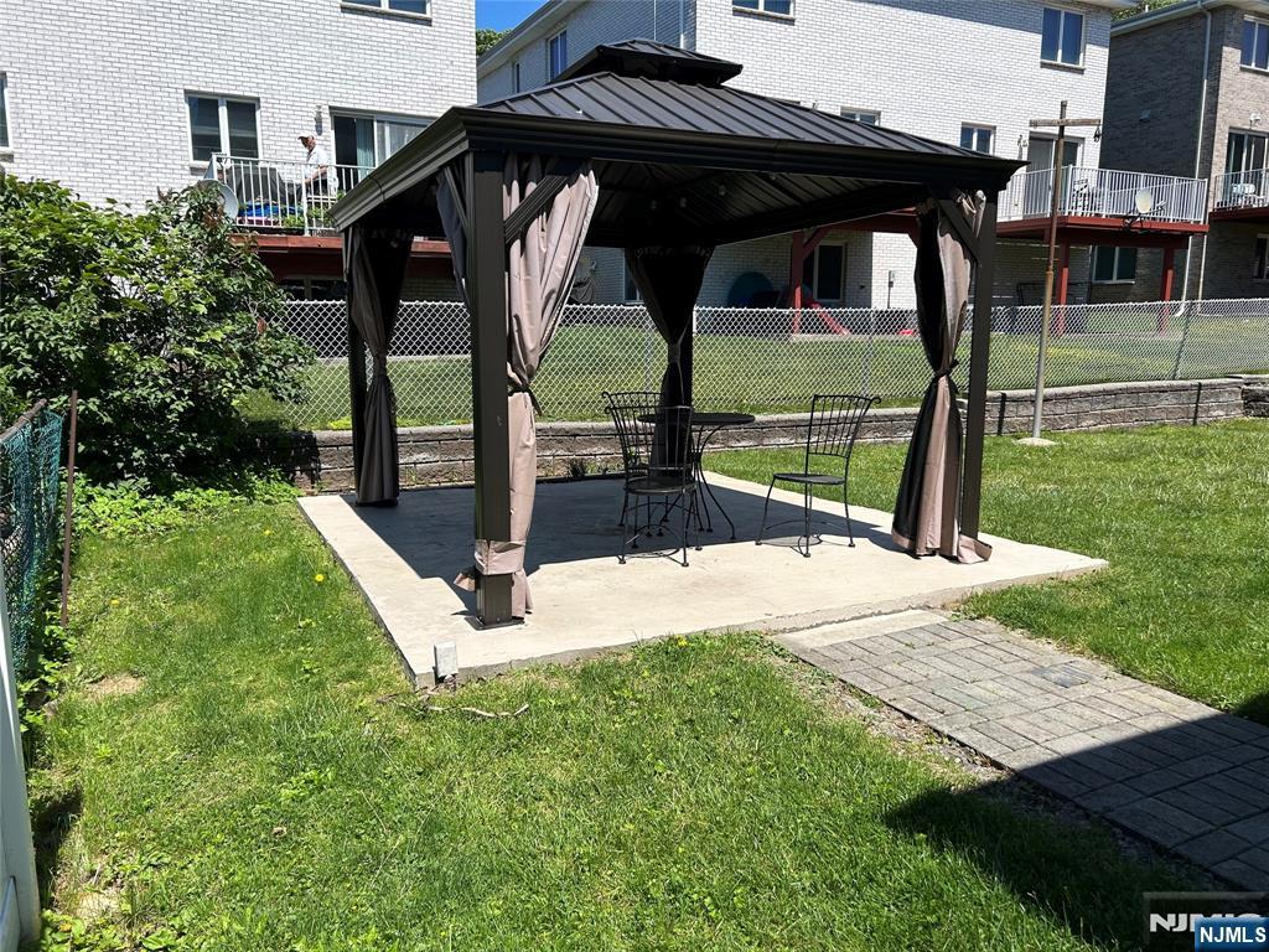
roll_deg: +0.3
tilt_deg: -9.3
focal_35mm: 26
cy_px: 476
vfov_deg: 53.1
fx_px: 953
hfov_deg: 67.3
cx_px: 634
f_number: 1.5
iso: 50
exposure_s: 1/3571
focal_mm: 5.7
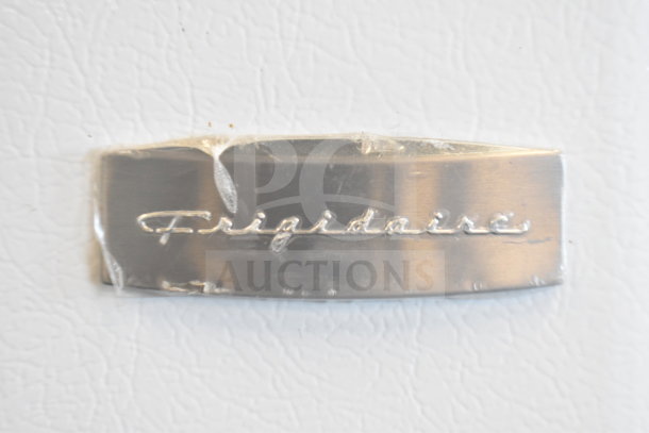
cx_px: 324
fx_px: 1217
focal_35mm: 68
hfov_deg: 29.9
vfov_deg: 20.2
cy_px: 216
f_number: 5
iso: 1600
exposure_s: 1/80
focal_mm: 45
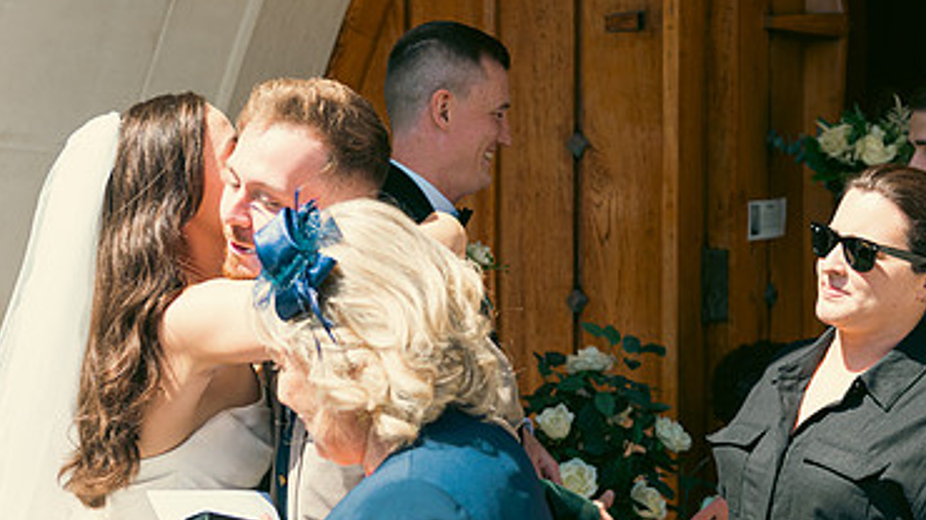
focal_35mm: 74
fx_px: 1817
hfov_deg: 28.6
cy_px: 274
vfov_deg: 16.3
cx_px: 418
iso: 100
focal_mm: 45
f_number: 3.5
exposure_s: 1/500
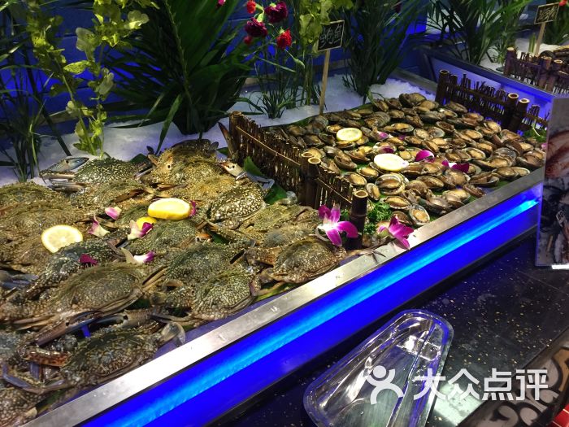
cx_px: 284
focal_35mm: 29
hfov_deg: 61.7
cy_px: 214
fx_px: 477
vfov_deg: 48.2
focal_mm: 4.15
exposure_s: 1/30
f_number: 2.2
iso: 125
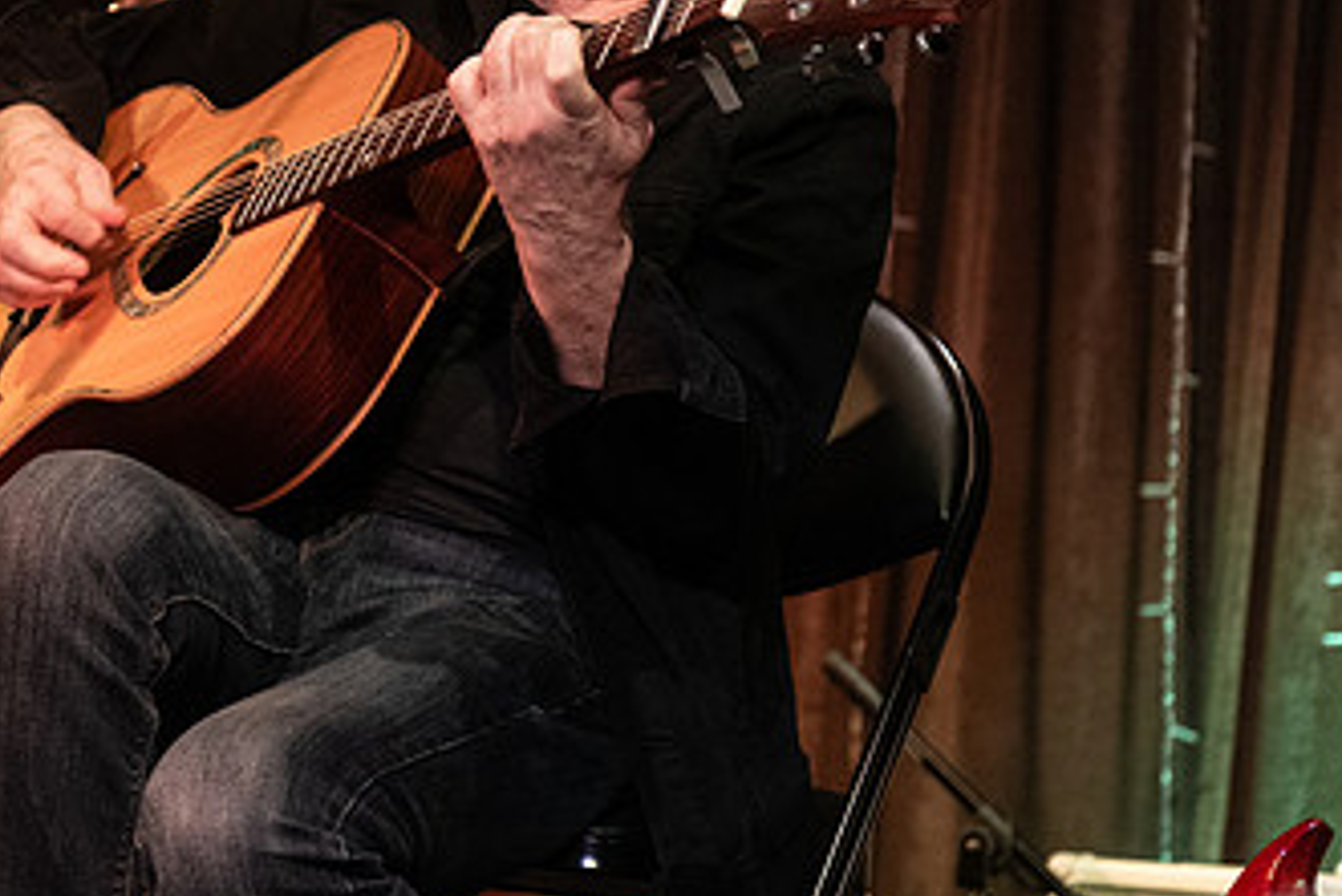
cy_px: 178
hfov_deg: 16.3
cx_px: 375
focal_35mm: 125
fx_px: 4662
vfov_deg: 10.9
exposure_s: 1/200
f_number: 3.2
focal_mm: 62
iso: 2500
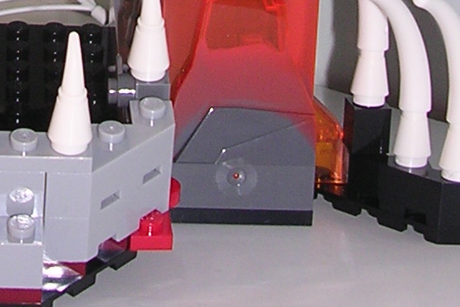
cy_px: -348
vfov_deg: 8.8
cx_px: -42
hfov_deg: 13.8
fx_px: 1866
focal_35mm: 146
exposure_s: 1/60.1
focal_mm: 5.8
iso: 100
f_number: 2.8
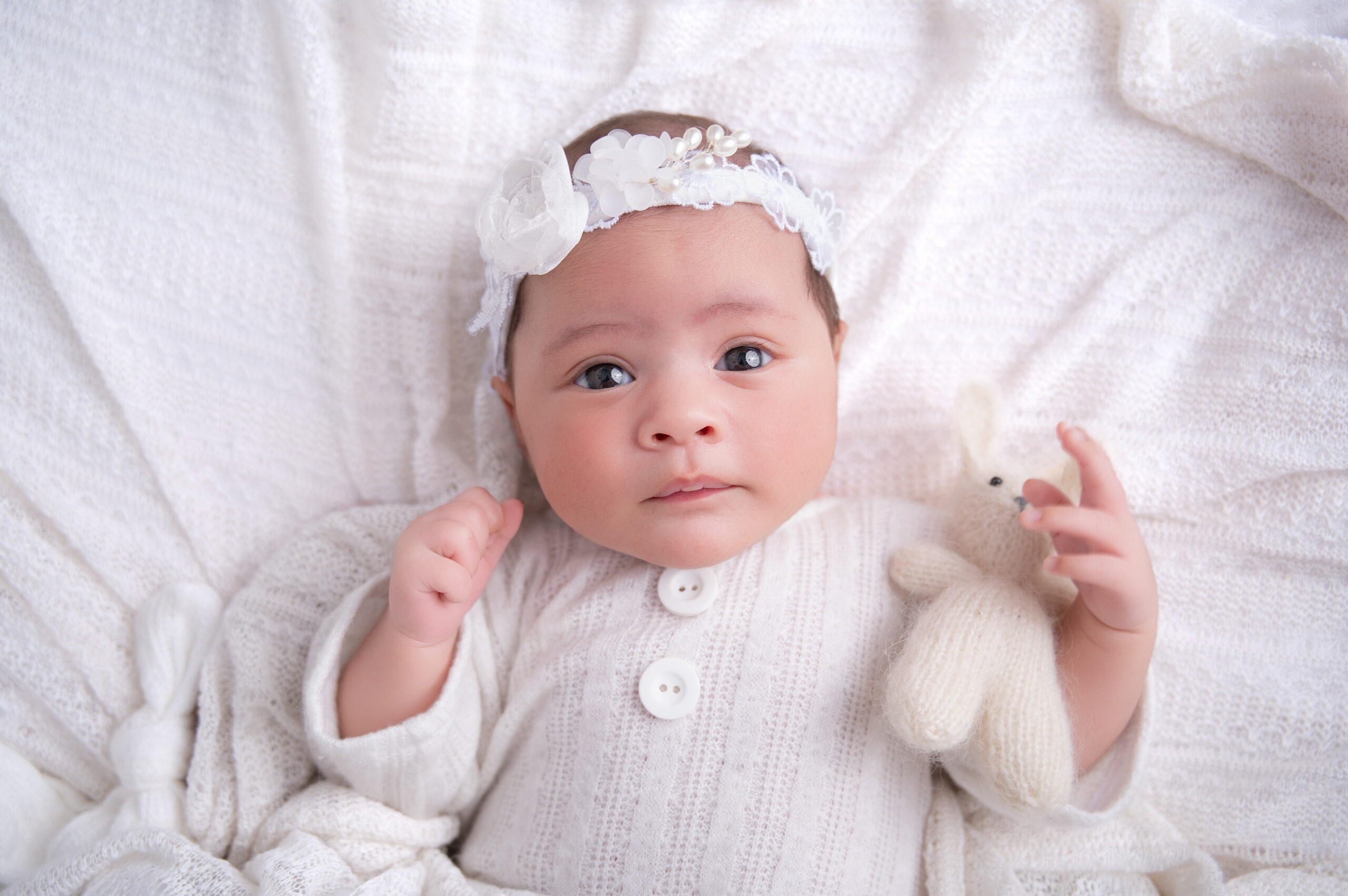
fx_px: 1684
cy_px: 448
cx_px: 674
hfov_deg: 43.6
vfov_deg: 29.8
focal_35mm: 45
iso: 250
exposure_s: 1/160
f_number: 4
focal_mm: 45
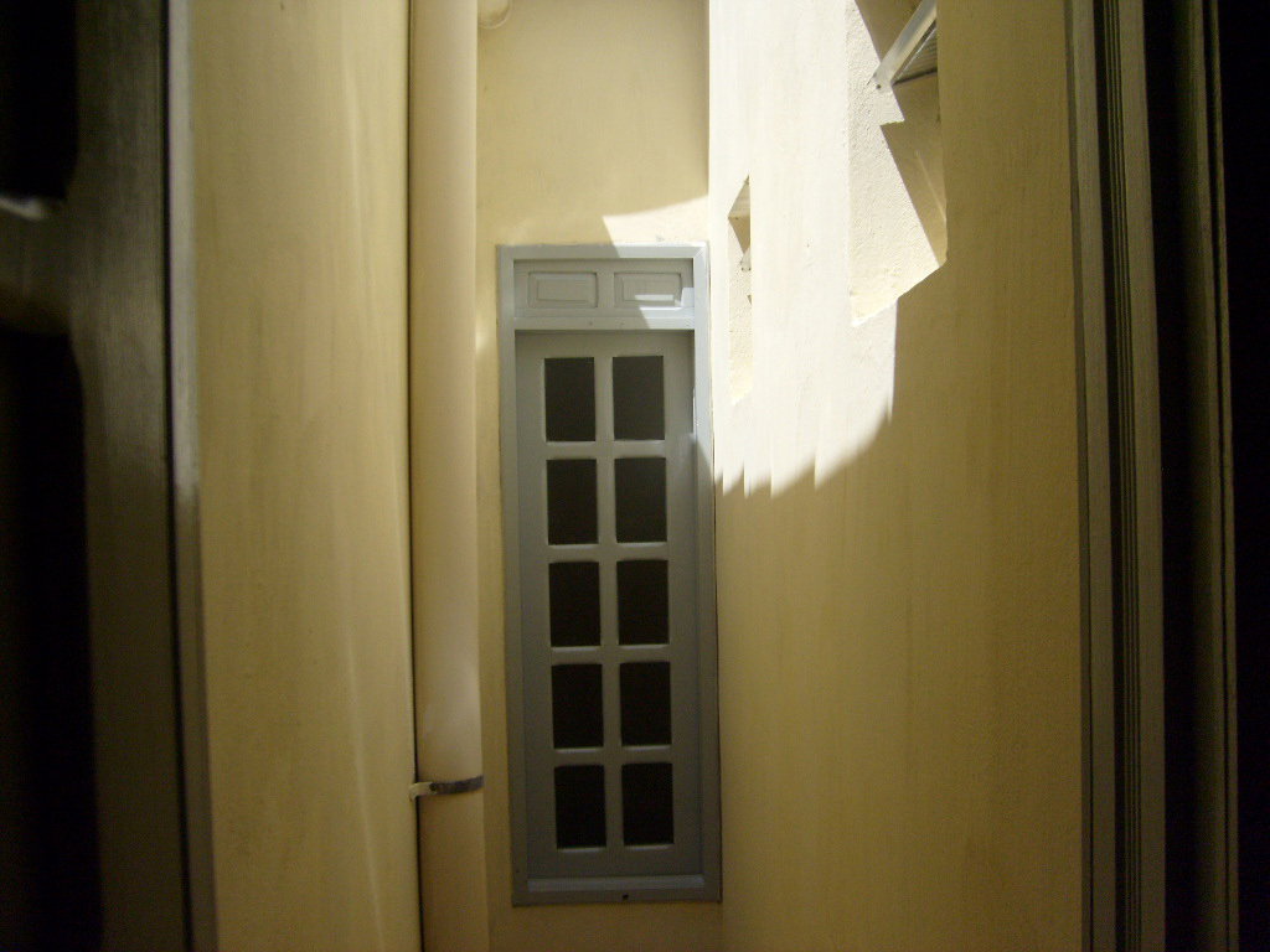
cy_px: 476
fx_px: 1284
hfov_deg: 52.6
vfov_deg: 40.7
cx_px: 635
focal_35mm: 35
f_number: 7.1
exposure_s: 1/350
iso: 80
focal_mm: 5.8
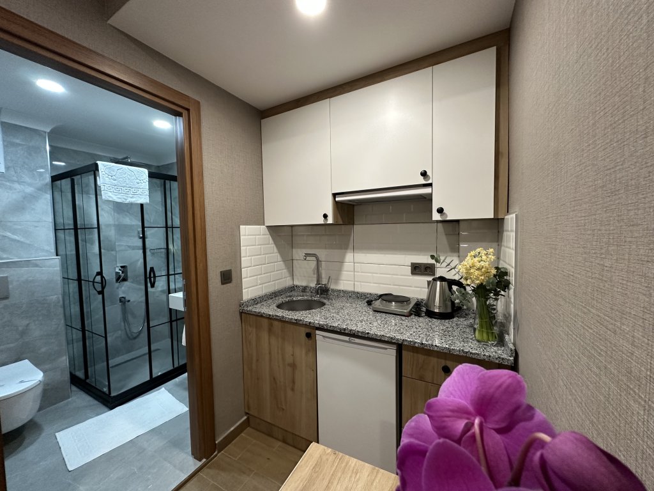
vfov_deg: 85.7
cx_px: 327
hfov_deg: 102.1
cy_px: 246
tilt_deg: -3.4
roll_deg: +0.6
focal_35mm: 14
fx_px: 265
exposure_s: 1/50
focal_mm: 2.22
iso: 200
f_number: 2.2
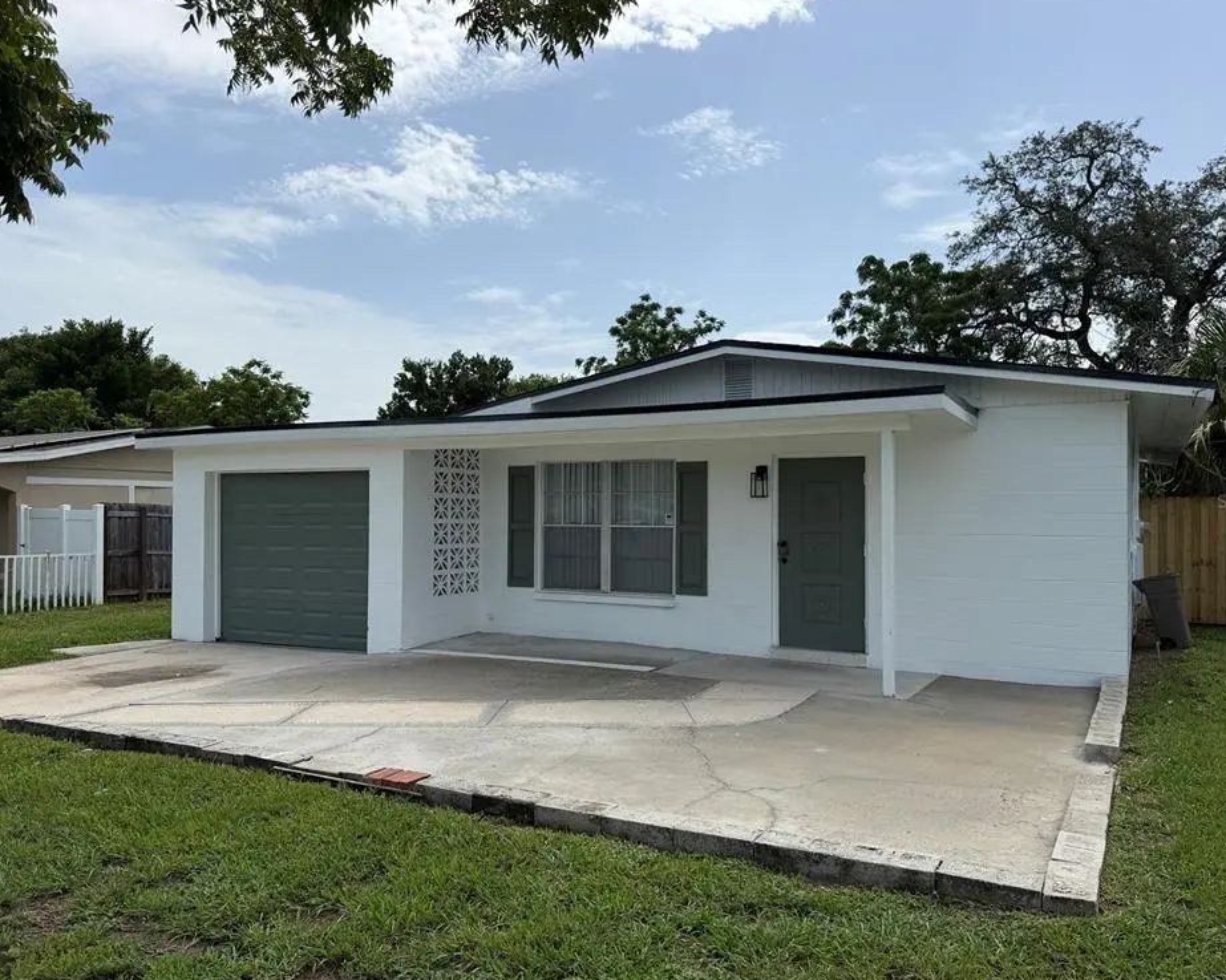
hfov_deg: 66.0
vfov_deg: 54.9
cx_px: 618
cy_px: 501
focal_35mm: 26
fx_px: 943
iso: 80
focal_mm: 6.76
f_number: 1.78
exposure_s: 1/6173
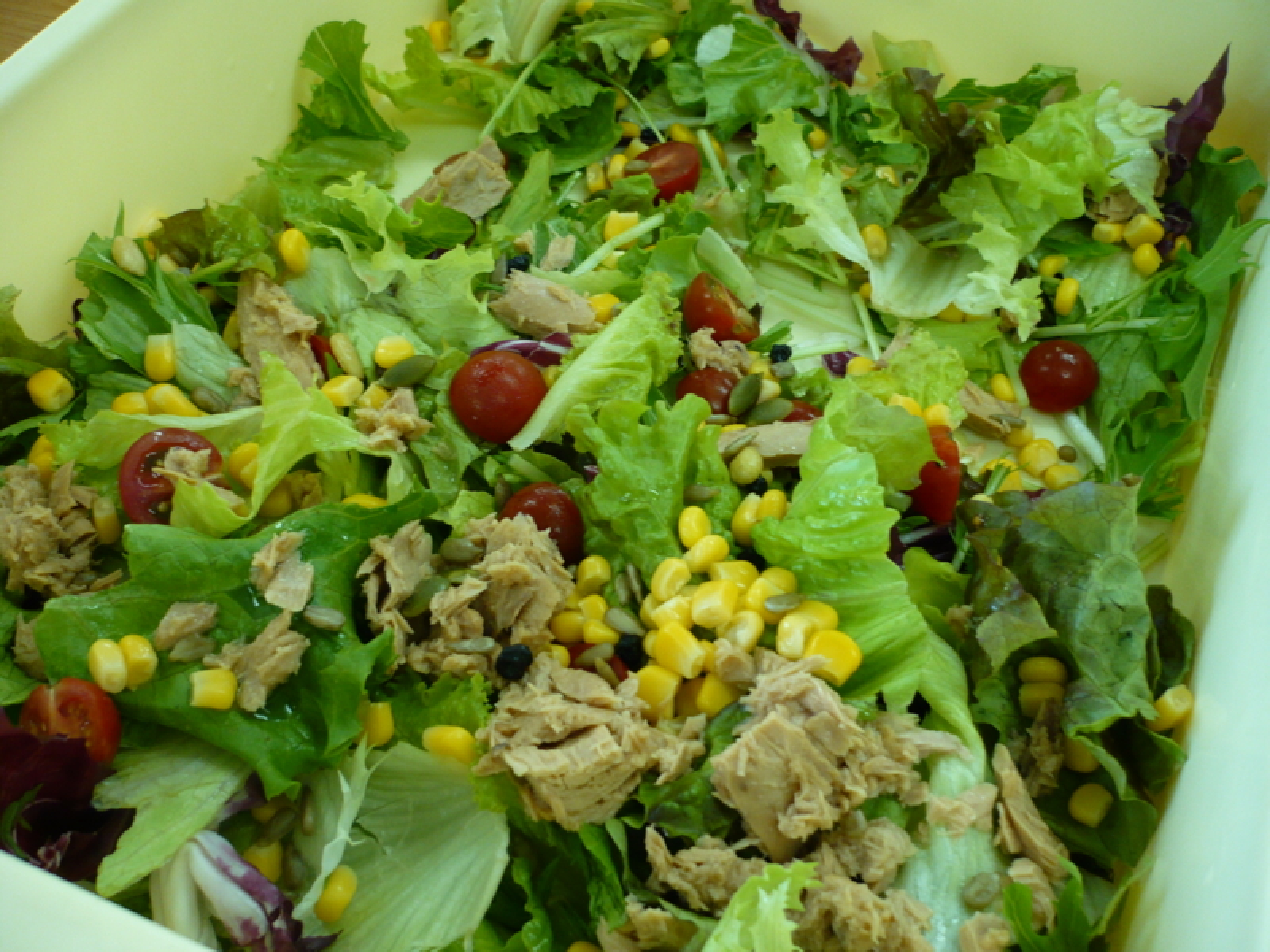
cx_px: 635
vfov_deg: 40.7
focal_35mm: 35
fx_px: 1284
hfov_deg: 52.6
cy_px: 476
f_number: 2.8
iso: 160
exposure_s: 1/30
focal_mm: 5.8
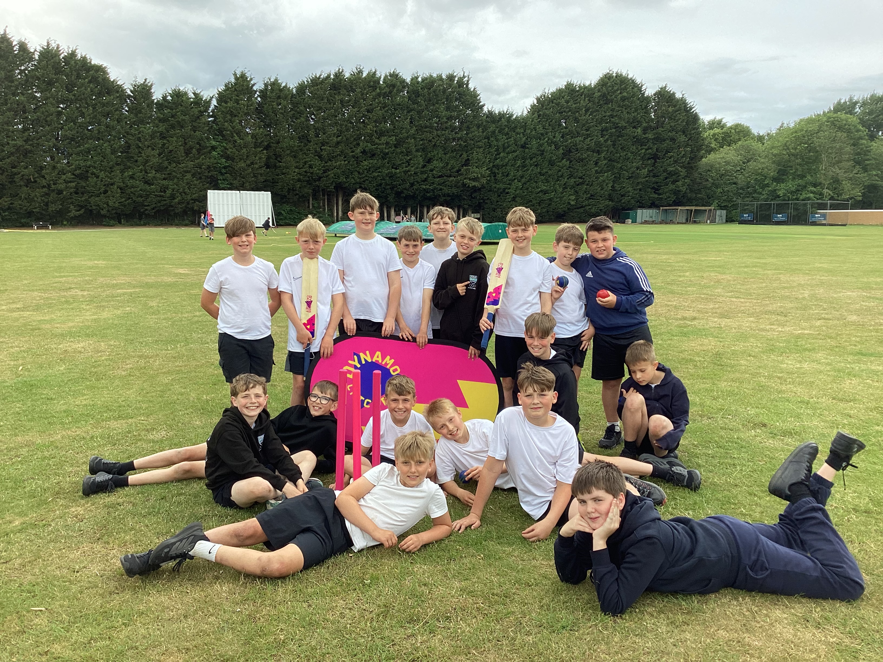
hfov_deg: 58.4
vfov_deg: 45.4
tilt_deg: -9.7
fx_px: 791
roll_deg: +0.2
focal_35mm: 31
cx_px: 442
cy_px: 331
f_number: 2.4
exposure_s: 1/299
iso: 25
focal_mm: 3.3
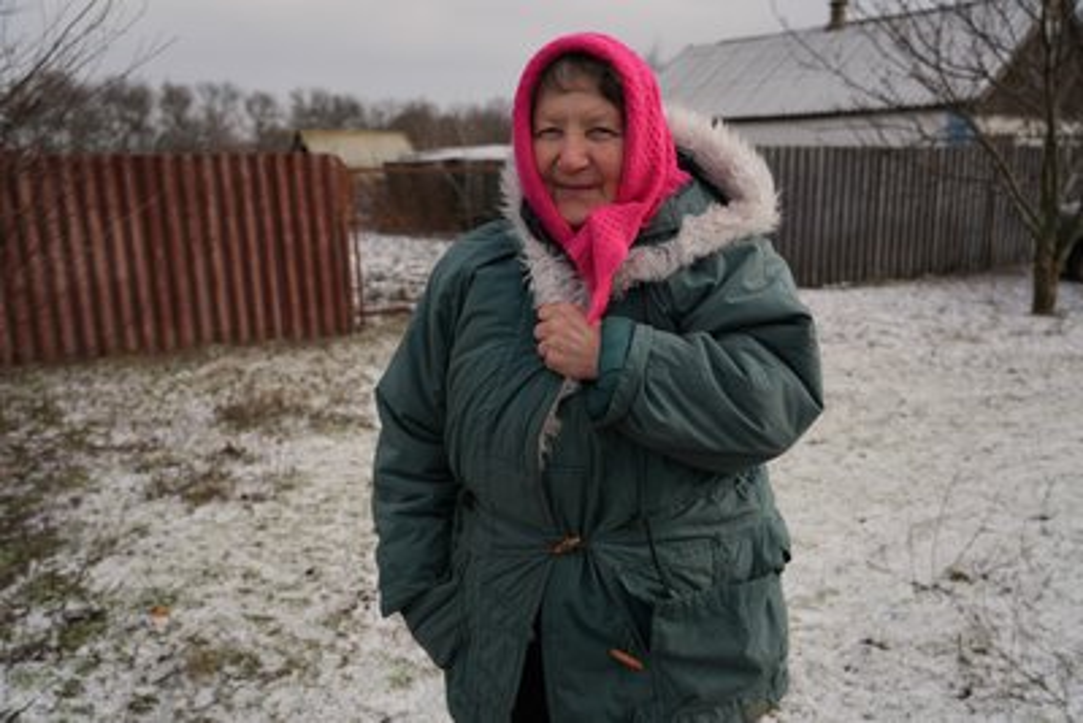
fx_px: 903
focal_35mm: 30
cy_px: 362
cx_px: 542
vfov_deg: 43.6
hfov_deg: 61.9
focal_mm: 30
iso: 100
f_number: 4
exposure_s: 1/800
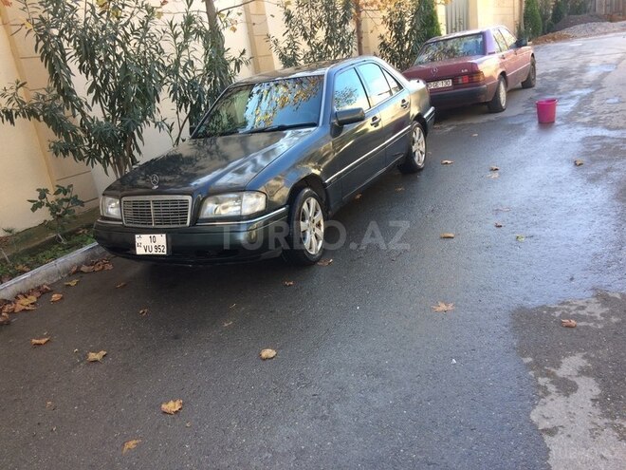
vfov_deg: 48.2
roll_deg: +9.7
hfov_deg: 61.7
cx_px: 313
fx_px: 524
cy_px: 235
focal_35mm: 29
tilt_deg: -19.8
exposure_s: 1/111
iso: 32
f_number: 2.2
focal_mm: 4.15
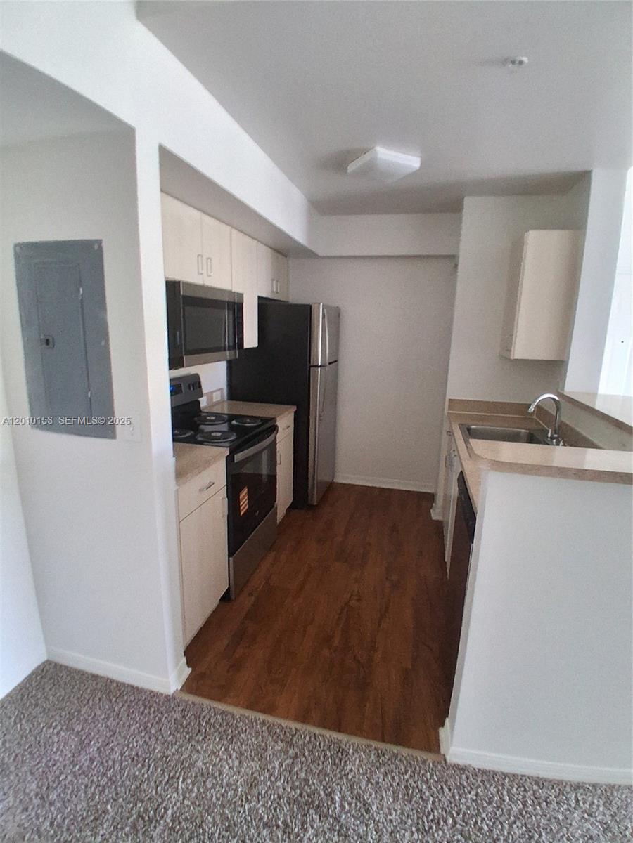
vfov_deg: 91.0
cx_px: 316
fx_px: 414
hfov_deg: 74.7
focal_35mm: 17
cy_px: 422
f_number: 2.2
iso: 320
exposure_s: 1/40
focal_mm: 1.4
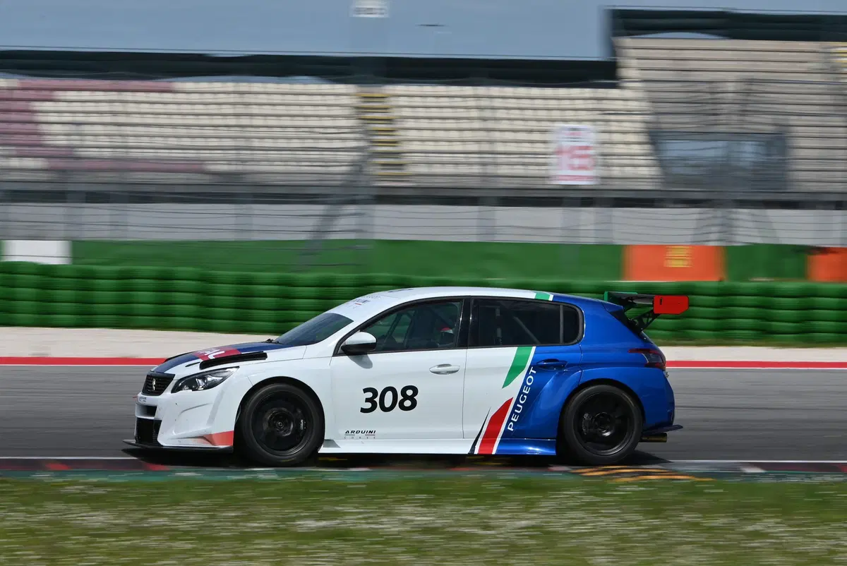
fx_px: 5297
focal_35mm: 225
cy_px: 283
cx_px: 424
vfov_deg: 6.1
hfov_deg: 9.1
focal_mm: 150
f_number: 16
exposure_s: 1/250
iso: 180
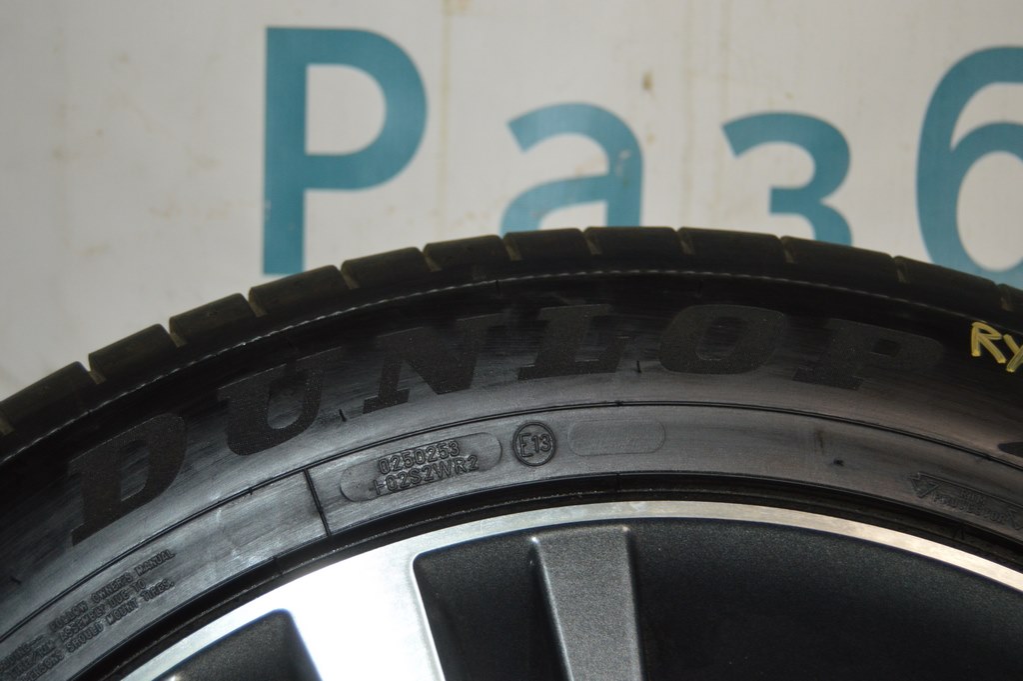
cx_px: 512
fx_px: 1448
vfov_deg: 26.4
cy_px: 340
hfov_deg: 38.9
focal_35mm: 51
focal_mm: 34
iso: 1000
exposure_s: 1/60
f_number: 4.5
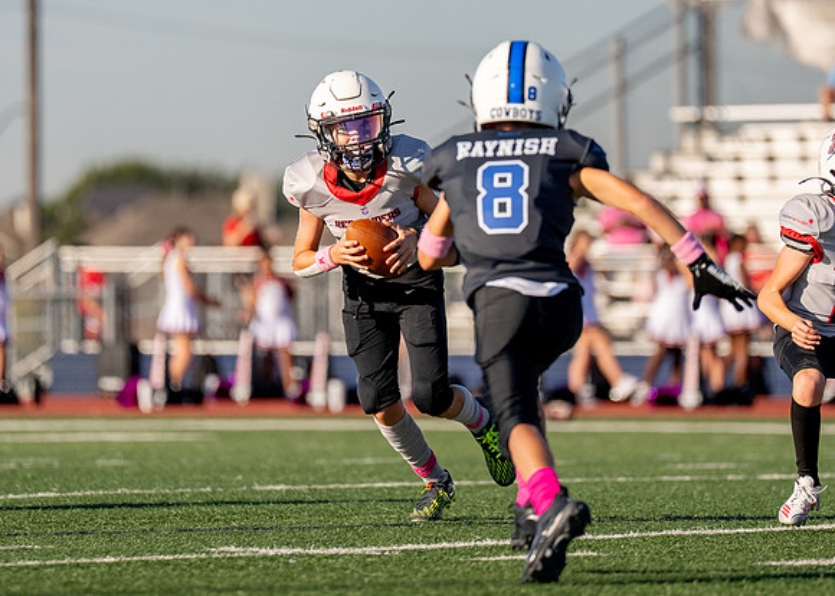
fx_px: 9045
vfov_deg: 3.8
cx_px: 425
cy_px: 210
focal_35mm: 381
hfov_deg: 5.3
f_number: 2.8
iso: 250
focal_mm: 200
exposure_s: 1/5000
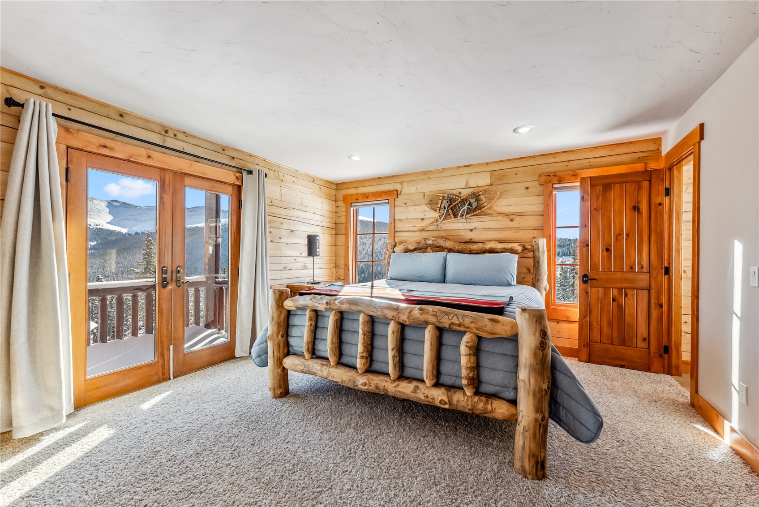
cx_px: 380
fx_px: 295
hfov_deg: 104.2
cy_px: 254
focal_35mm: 14
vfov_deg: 81.3
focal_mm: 14
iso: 800
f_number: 6.3
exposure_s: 1/500
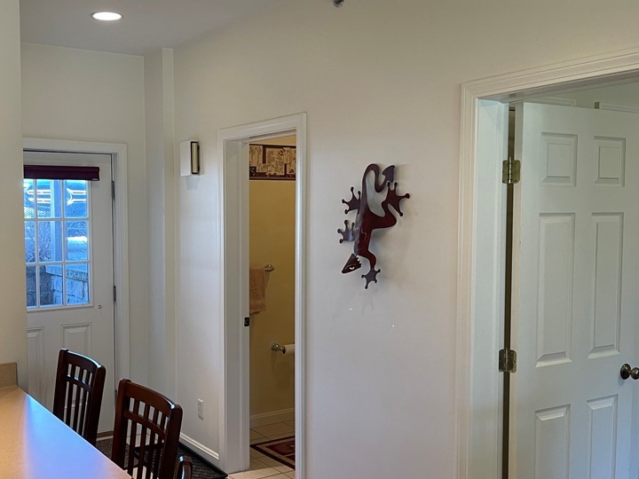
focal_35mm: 37
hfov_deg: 49.1
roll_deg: +1.2
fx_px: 683
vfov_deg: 38.6
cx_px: 201
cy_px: 260
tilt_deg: -3.3
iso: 80
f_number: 1.6
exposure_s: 1/60
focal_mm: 5.1
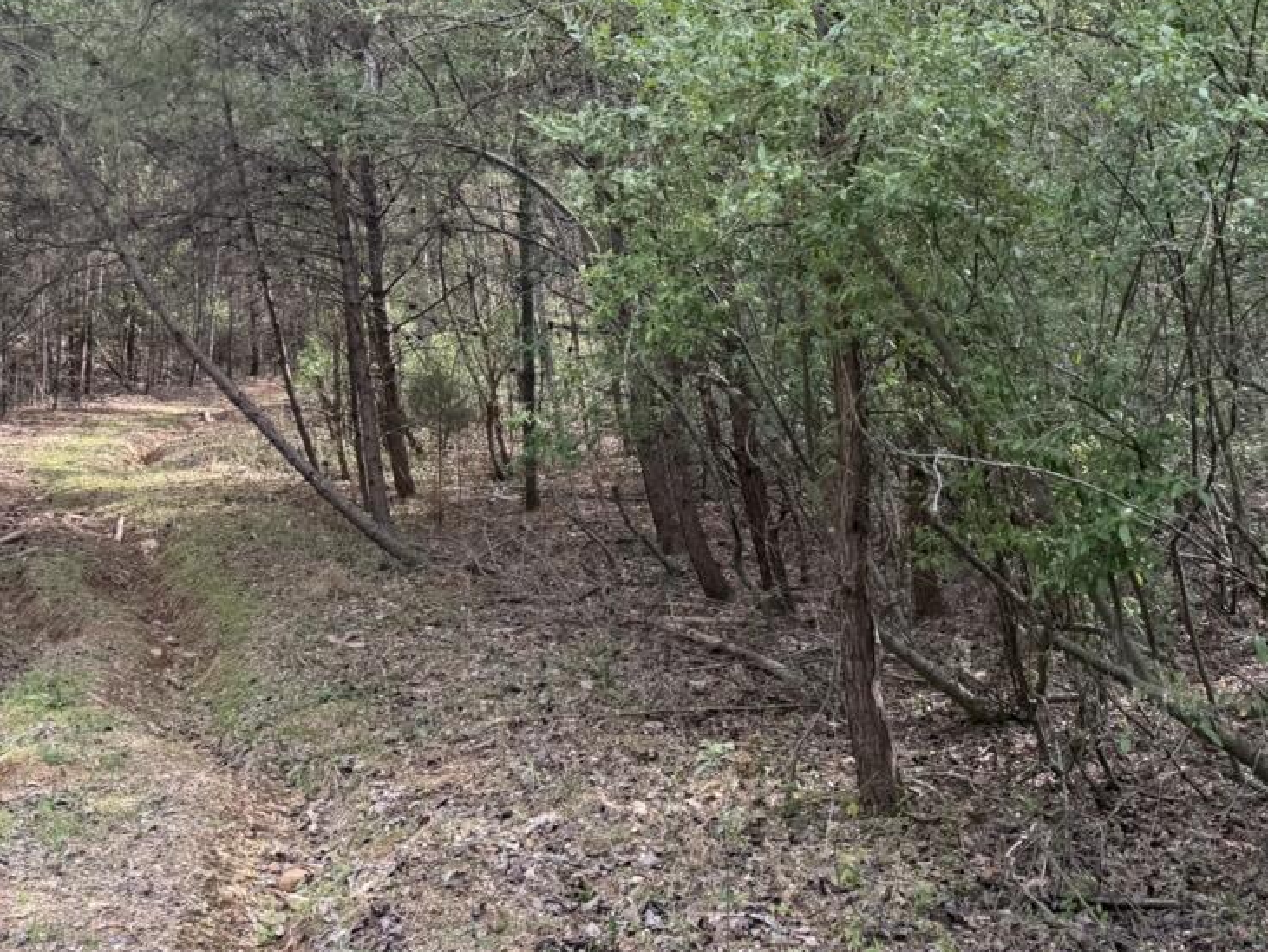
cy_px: 421
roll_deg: +2.5
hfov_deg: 44.4
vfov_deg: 34.3
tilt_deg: +8.8
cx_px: 803
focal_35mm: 42
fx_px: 1539
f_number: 1.78
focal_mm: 6.76
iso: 80
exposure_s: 1/385
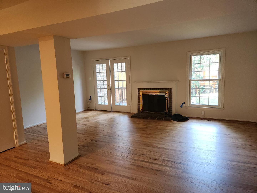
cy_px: 96
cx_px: 128
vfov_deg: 58.9
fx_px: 171
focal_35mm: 23
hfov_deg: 73.9
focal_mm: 5.4
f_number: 1.8
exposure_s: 1/120
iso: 500
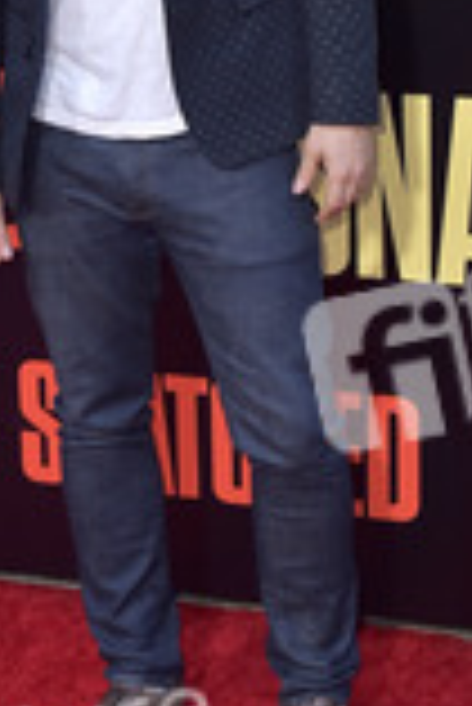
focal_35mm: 102
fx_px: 2001
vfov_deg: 19.7
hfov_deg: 13.4
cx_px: 128
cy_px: 121
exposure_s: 1/320
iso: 500
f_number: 6.3
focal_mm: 40
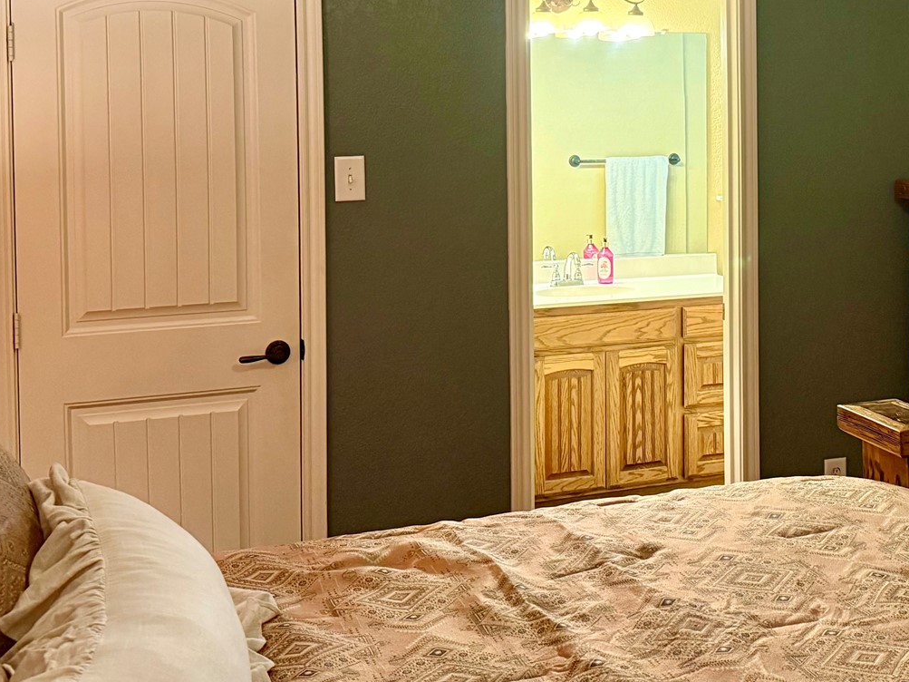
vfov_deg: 29.1
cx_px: 641
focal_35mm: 49
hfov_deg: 38.3
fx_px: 1287
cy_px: 145
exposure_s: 1/60
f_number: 1.78
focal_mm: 6.76
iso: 640
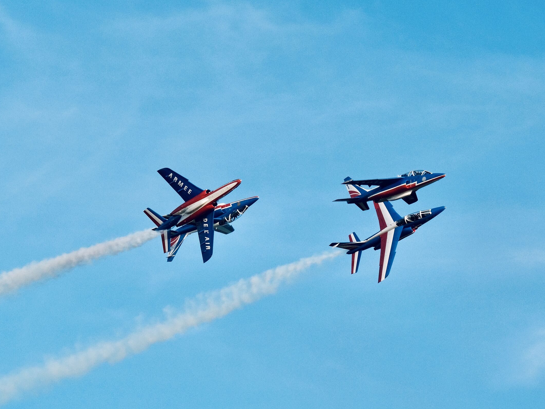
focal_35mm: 230
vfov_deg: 6.5
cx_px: 279
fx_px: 3621
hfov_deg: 8.6
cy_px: 205
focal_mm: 141.3
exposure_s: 1/680
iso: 800
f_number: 10
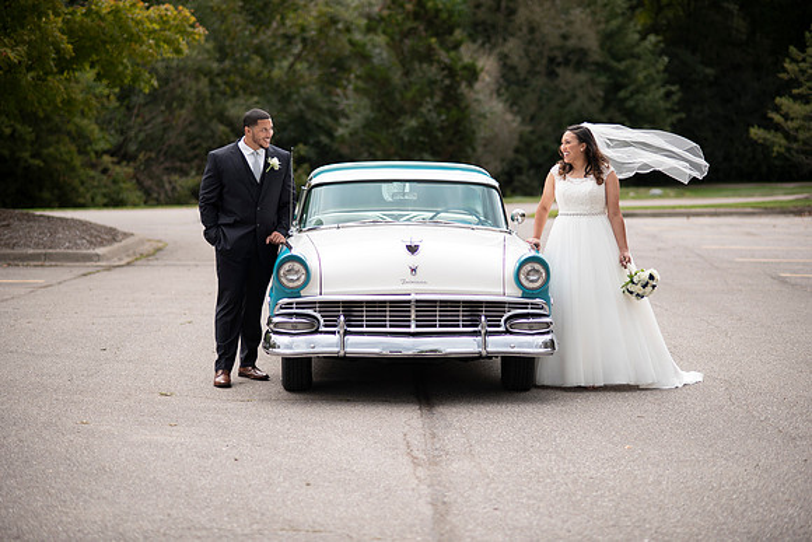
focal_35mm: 85
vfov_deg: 16.1
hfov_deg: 23.9
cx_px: 406
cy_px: 271
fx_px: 1918
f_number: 2
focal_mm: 85
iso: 125
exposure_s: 1/250
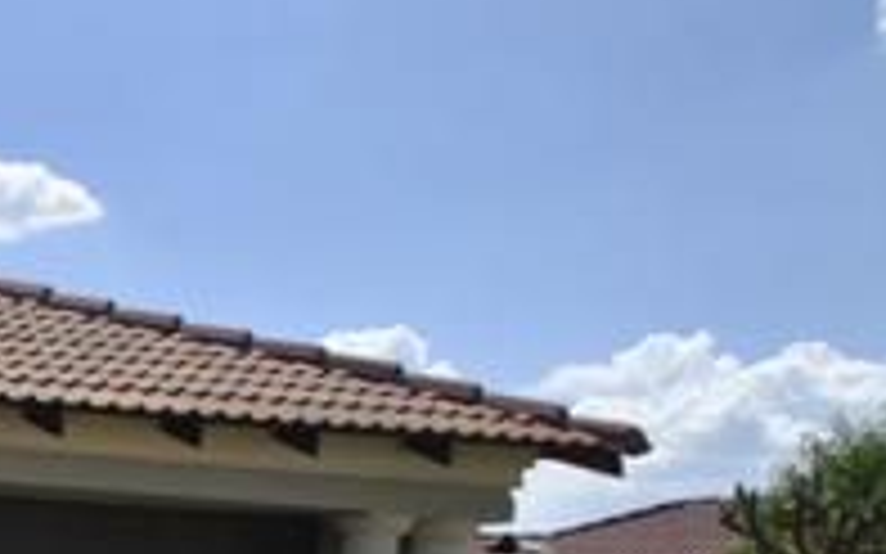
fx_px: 1497
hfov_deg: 22.8
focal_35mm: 62
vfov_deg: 19.7
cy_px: 664
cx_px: -612
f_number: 9
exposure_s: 1/320
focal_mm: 10
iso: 100
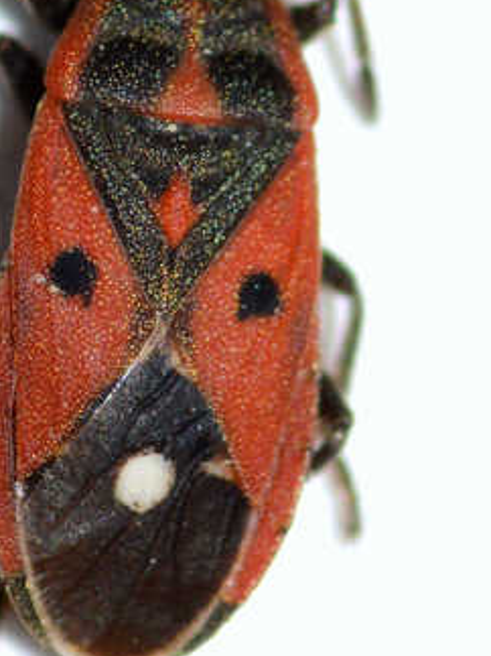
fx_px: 5412
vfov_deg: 6.9
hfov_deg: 5.2
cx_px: 154
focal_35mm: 286
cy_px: 213
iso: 400
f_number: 14
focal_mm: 100
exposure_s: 1/200
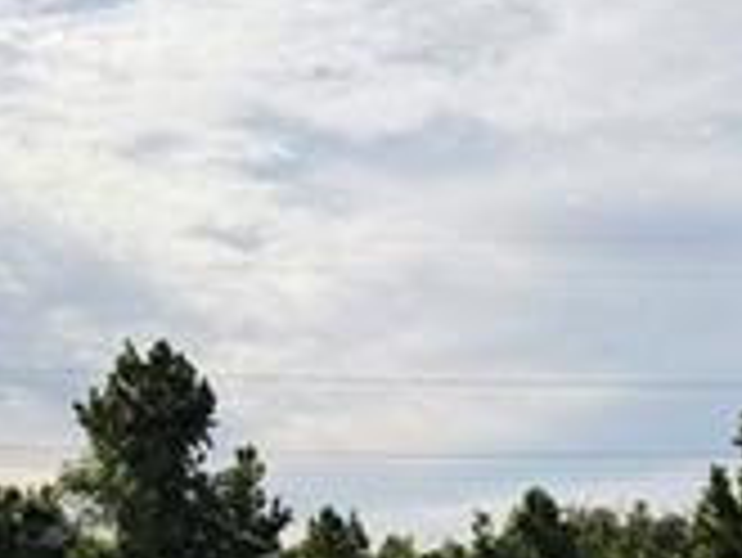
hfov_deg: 20.8
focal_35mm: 93
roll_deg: +0.5
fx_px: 1995
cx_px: 135
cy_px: 837
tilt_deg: -4.8
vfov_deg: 14.8
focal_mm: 6.76
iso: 80
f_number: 1.78
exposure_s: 1/7353
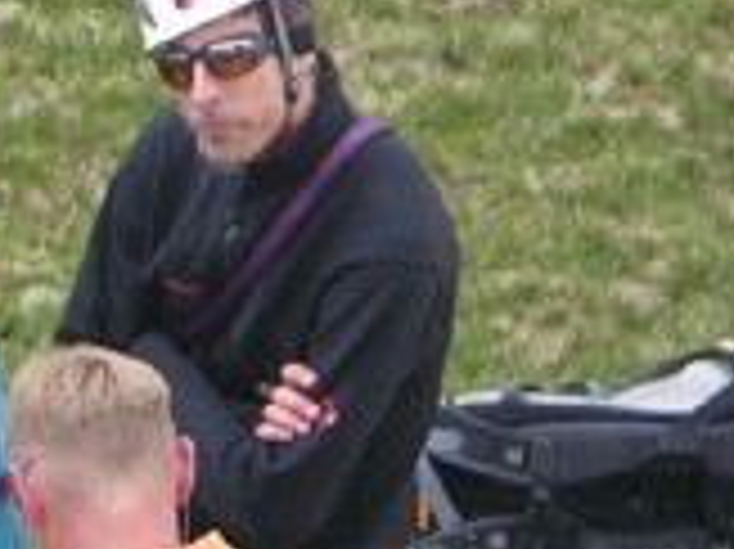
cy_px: 837
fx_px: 24007
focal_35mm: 1133
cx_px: -711
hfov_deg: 1.7
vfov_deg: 1.3
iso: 50
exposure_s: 1/163
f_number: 4
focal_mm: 44.7
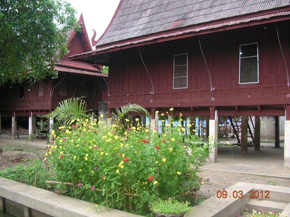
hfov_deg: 52.7
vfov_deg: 40.7
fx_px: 293
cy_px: 108
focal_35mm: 35
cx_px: 145
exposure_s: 1/30
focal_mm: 5.8
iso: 55
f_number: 2.8
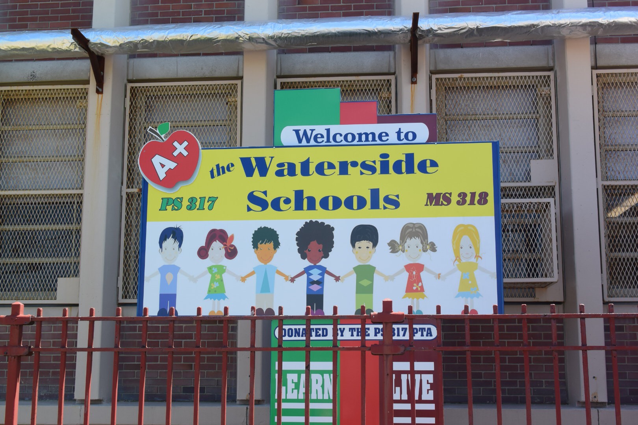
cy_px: 212
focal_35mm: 49
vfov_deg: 27.5
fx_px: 868
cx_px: 319
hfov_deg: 40.3
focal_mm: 18.5
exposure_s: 1/400
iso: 160
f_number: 4.5
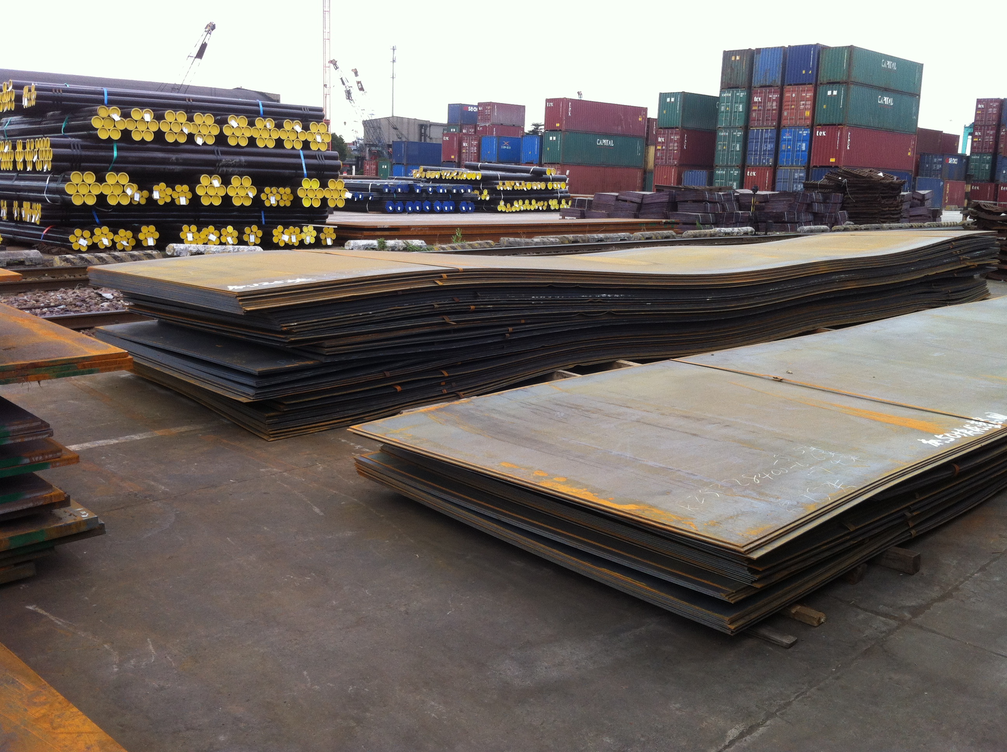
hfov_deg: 52.7
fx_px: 1017
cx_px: 504
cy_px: 376
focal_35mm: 35
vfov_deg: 40.6
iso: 80
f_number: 2.8
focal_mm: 3.85
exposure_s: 1/265
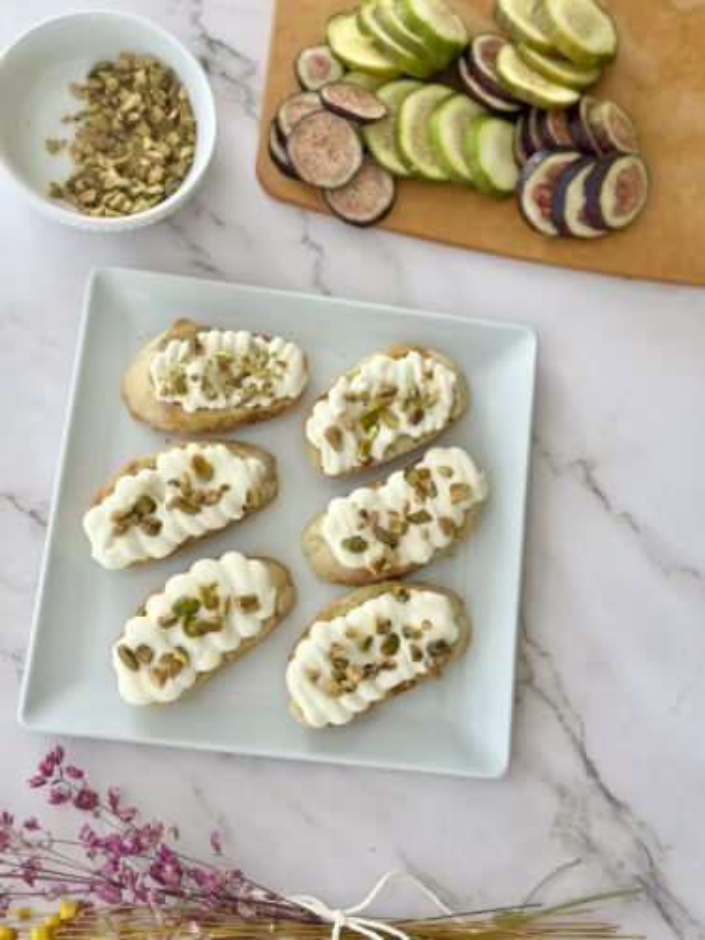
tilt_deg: -73.6
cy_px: 470
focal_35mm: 48
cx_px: 352
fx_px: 1303
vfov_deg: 39.7
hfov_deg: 30.3
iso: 80
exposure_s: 1/195
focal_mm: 6.86
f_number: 1.78
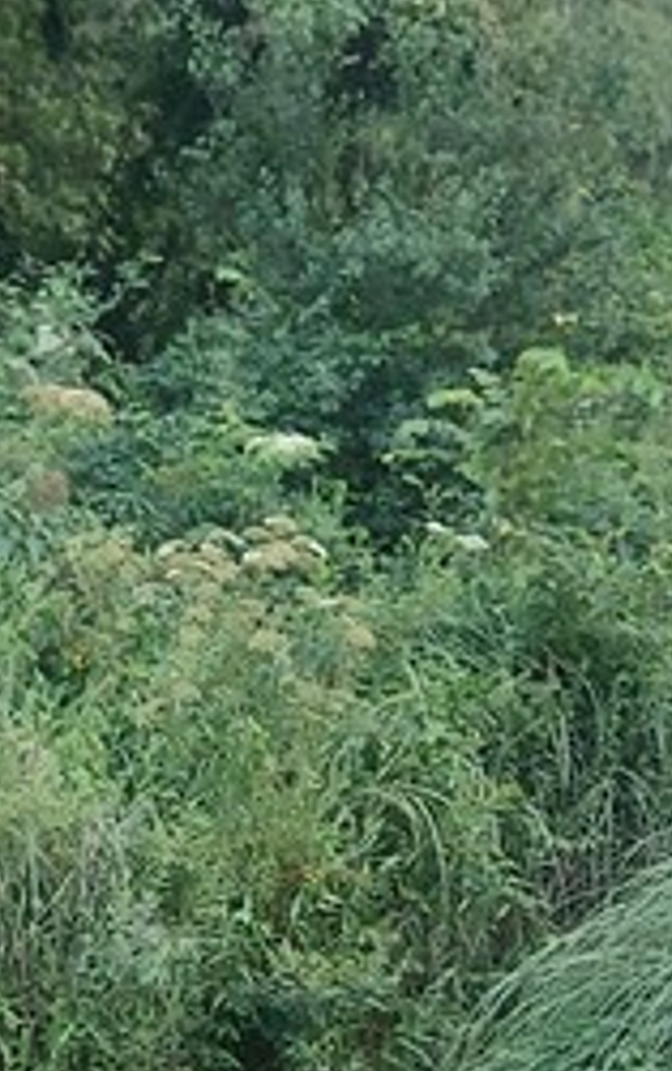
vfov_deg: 19.4
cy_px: 1088
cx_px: 30
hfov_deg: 12.5
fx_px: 3037
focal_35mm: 104
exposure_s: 1/50
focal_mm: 5.23
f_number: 1.8
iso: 100
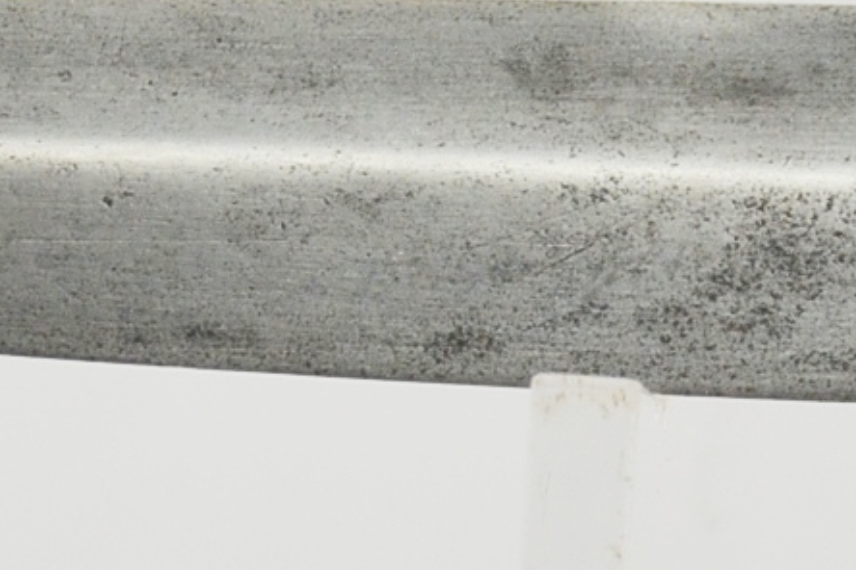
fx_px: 15811
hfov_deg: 3.1
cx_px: 386
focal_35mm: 665
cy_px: 256
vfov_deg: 2.1
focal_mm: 80
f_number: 5.6
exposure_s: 1/250
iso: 560
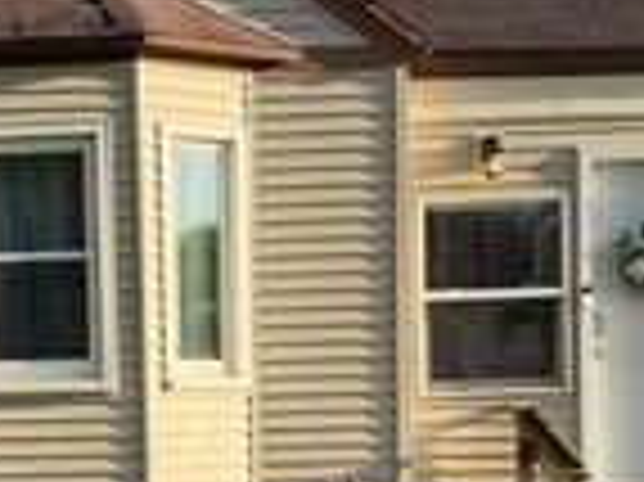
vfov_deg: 17.3
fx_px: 1561
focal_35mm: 84
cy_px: 448
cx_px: 81
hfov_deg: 22.8
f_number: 1.78
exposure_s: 1/1689
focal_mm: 6.76
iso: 100
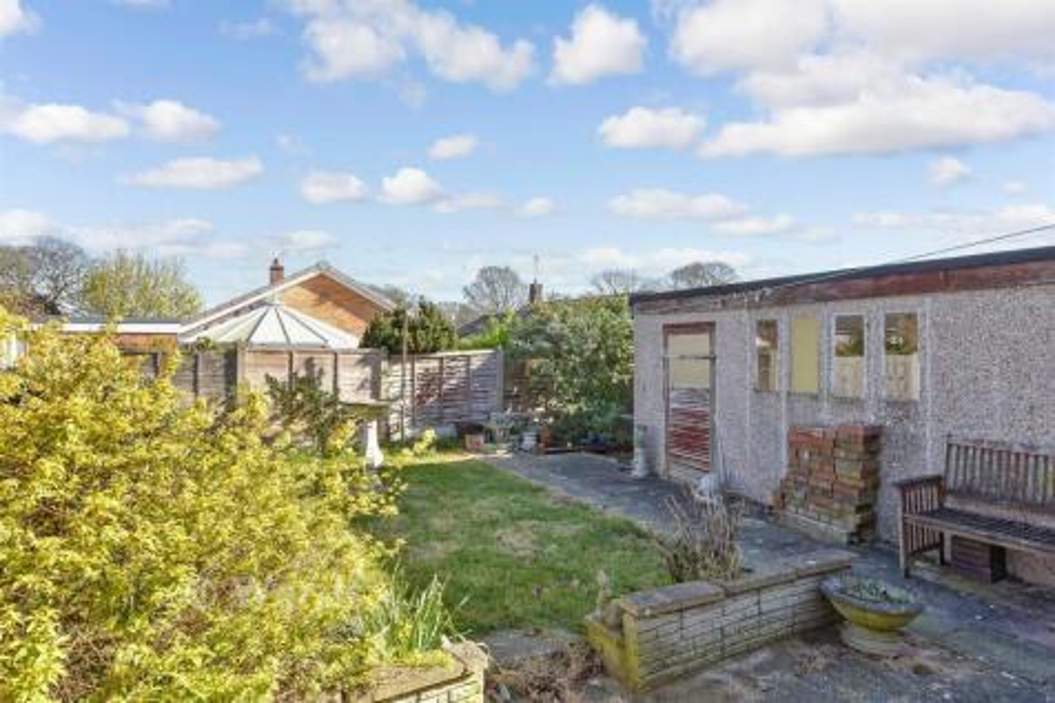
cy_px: 352
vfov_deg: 77.3
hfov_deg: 100.4
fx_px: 439
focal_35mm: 15
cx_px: 528
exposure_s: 1/160
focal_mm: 10
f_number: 8
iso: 250
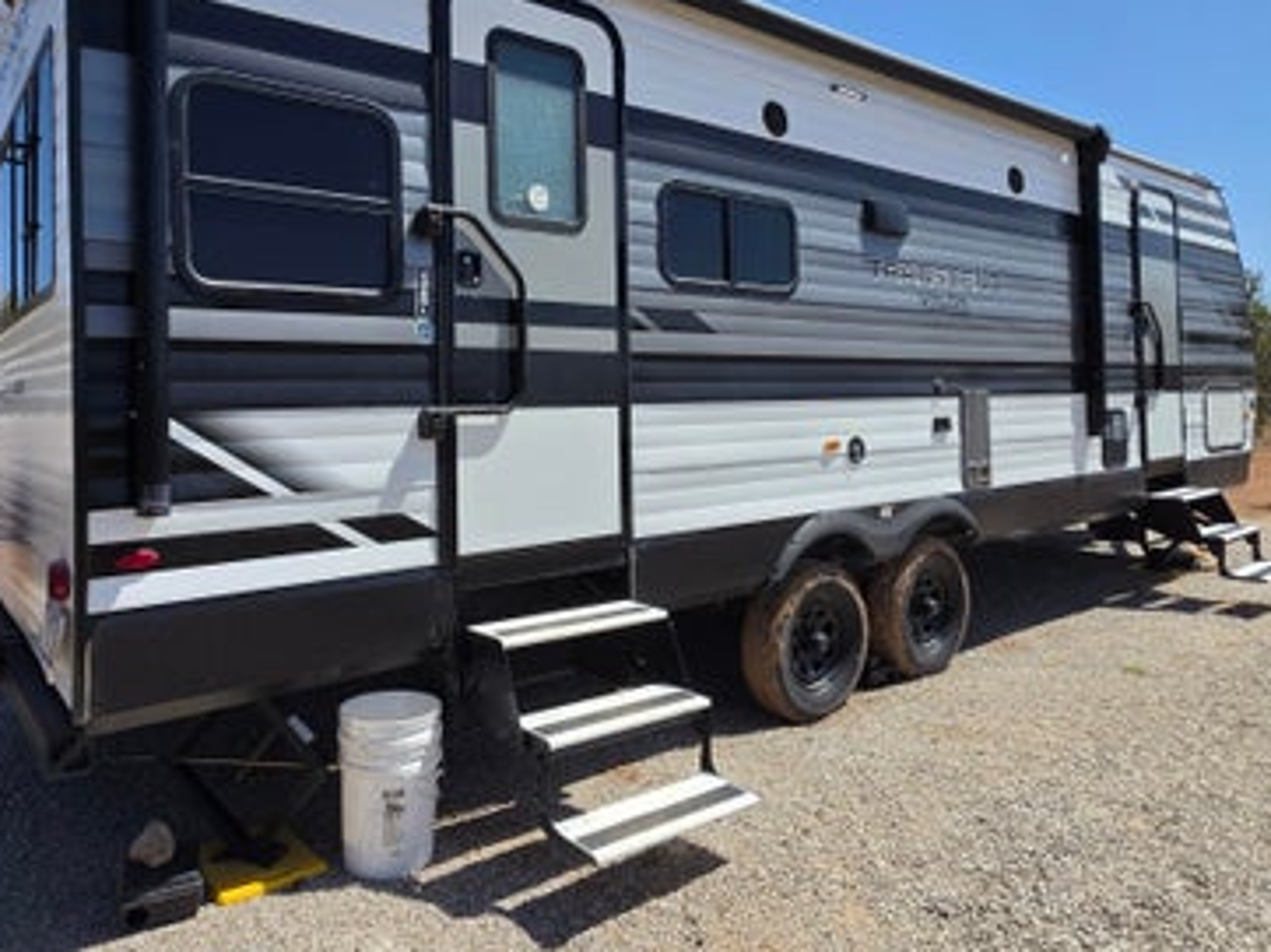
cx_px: 565
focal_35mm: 23
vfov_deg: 58.4
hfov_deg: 73.7
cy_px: 390
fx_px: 844
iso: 32
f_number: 1.9
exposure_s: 1/1785
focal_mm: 2.2
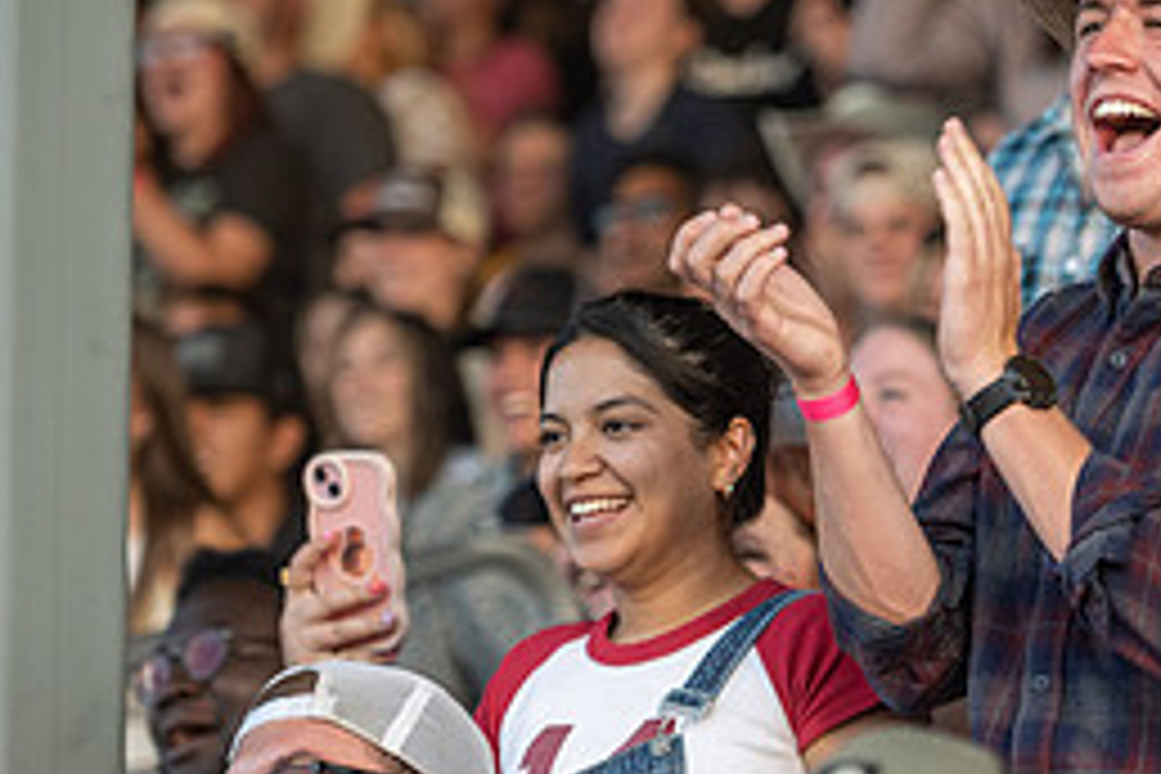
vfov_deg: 4.6
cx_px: 1167
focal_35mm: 300
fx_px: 9674
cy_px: 261
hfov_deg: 6.8
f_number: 2.8
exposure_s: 1/800
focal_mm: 120
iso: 320
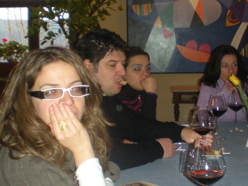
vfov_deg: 19.6
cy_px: 102
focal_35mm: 75
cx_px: 188
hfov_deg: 25.7
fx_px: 537
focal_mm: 6.3
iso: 255
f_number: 3.1
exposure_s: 1/60
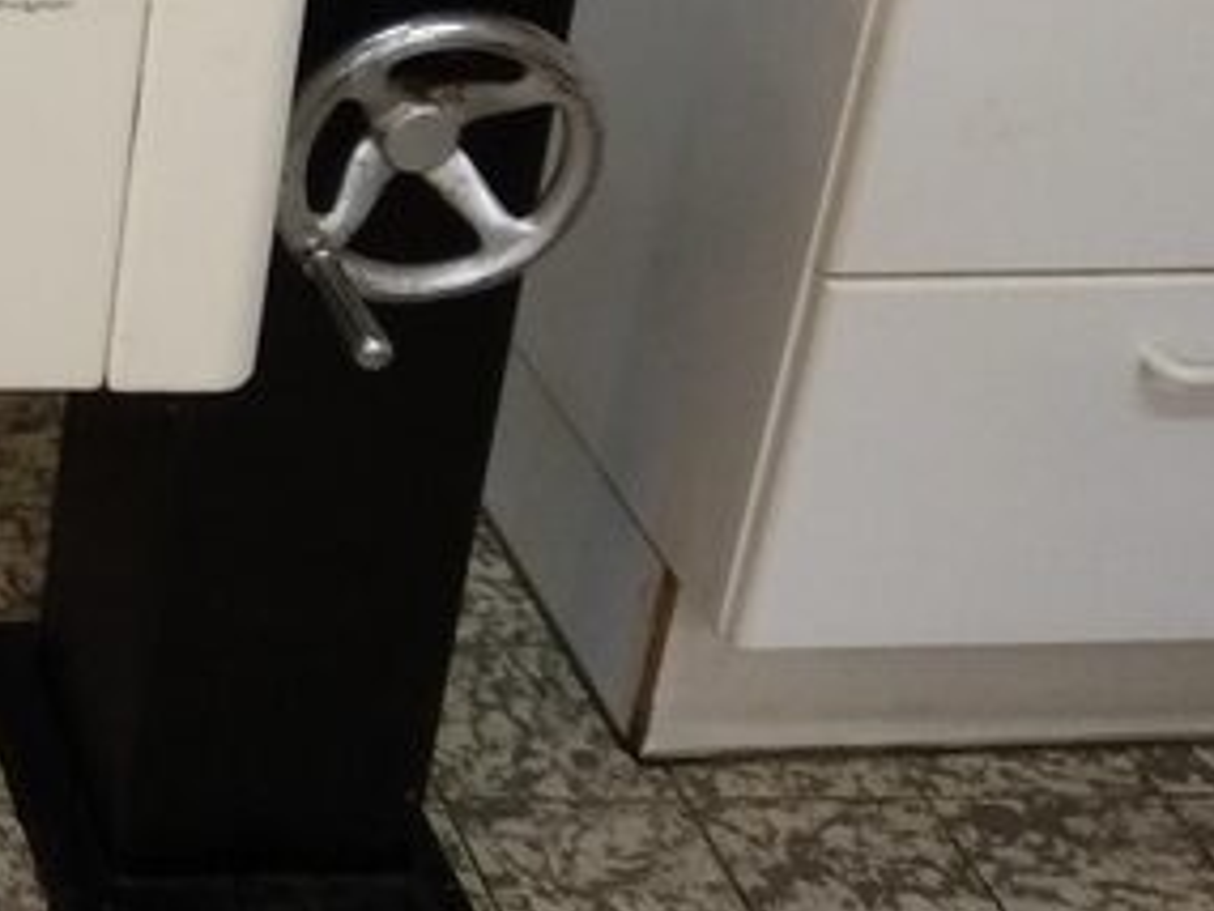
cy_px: -100
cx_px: -677
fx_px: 2877
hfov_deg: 20.1
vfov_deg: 17.4
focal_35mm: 82
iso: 400
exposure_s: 1/33
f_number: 2.2
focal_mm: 3.81
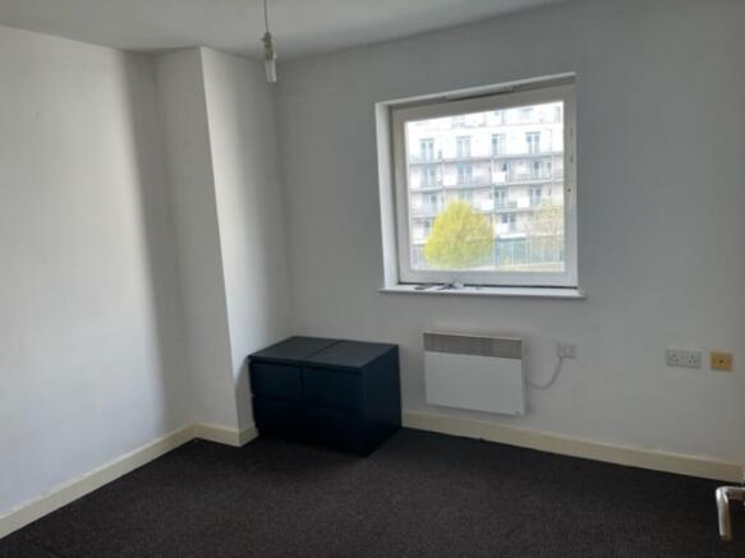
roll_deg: +2.7
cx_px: 372
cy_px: 279
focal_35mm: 26
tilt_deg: -8.8
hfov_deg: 67.3
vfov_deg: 53.0
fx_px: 559
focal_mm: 5.1
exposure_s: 1/122
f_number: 1.6
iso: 40
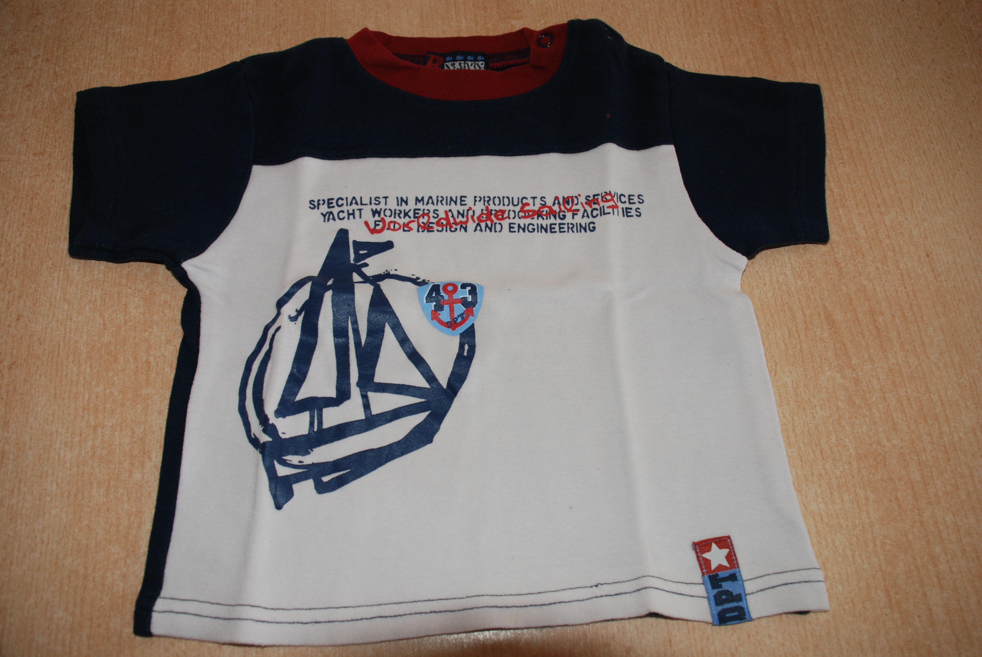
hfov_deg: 57.2
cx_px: 491
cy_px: 328
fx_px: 901
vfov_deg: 40.1
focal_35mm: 33
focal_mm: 22
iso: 200
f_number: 3.8
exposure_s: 1/60
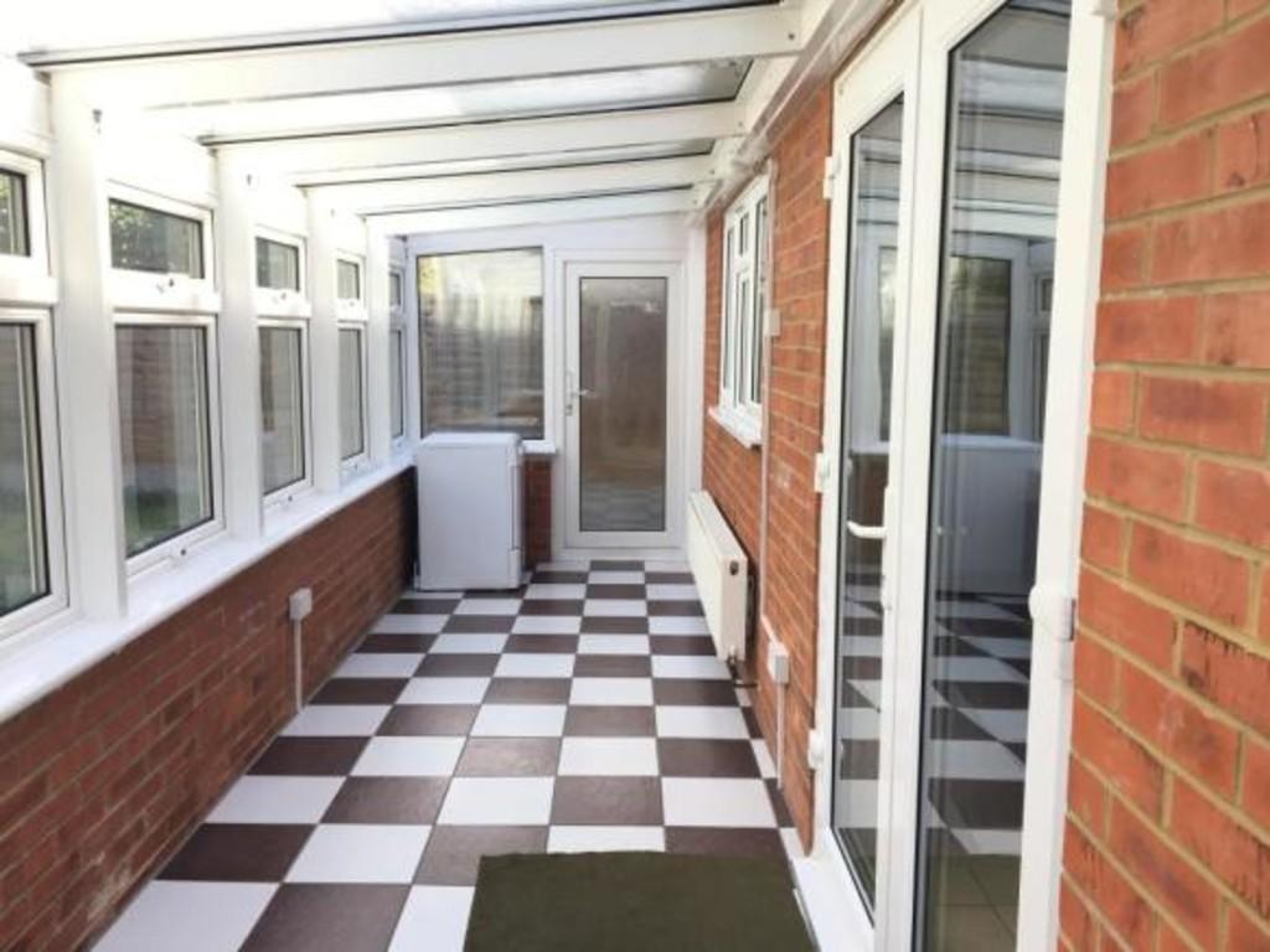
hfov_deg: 61.7
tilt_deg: -7.8
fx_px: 1064
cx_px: 635
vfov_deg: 48.2
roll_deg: -0.7
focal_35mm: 29
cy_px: 476
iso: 25
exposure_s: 1/180
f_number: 2.2
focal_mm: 4.15
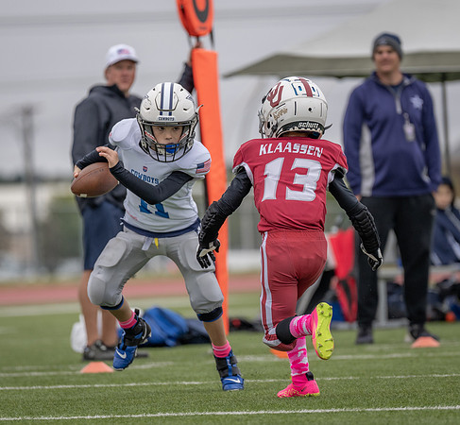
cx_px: 237
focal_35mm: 398
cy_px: 200
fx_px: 5767
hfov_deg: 4.6
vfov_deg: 4.2
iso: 200
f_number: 2.8
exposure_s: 1/1250
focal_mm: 200
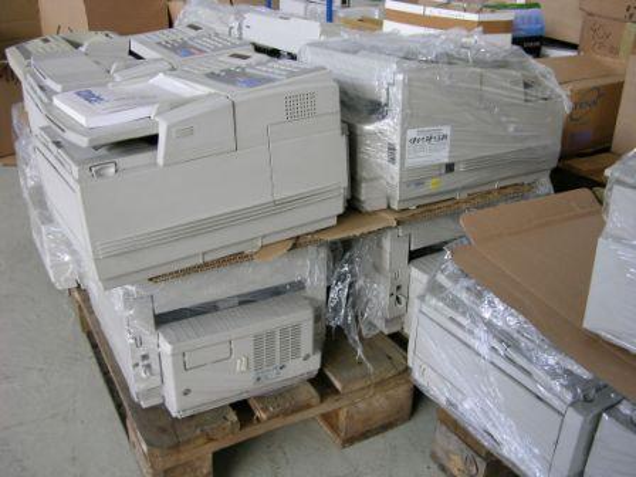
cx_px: 318
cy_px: 238
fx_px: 661
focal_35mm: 36
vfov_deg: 39.7
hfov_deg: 51.4
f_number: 2.8
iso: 50
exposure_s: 1/15.6
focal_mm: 9.2
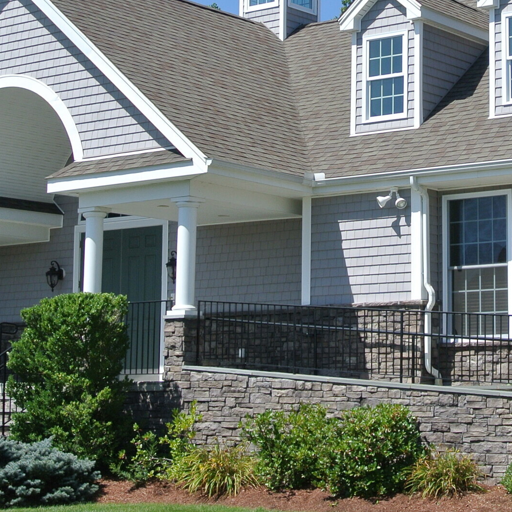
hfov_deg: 18.0
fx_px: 1606
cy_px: 204
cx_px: 406
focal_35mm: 96
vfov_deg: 18.1
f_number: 6.3
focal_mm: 14.5
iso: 100
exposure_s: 1/320
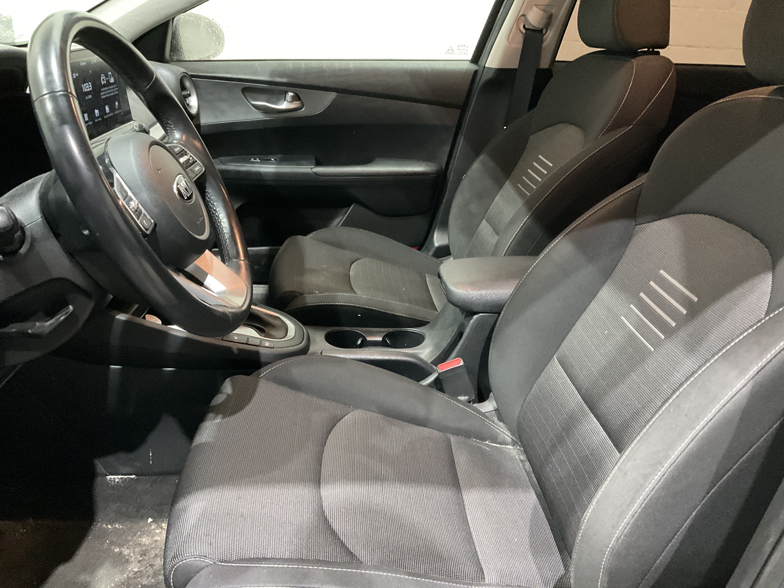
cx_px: 392
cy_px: 294
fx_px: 657
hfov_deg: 61.7
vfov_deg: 48.2
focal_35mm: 29
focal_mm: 3
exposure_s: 1/30
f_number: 1.8
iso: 640
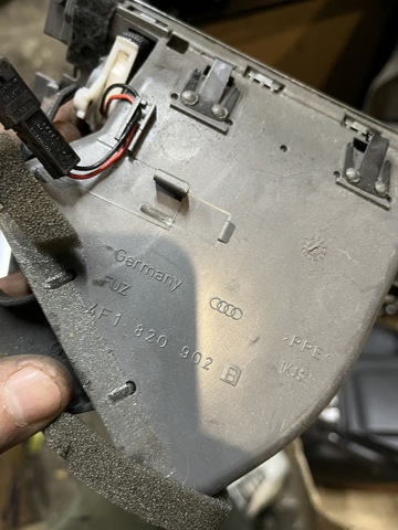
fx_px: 399
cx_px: 199
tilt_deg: -75.9
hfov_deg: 53.1
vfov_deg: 67.3
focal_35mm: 26
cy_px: 265
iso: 400
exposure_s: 1/33
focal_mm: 5.1
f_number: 1.6
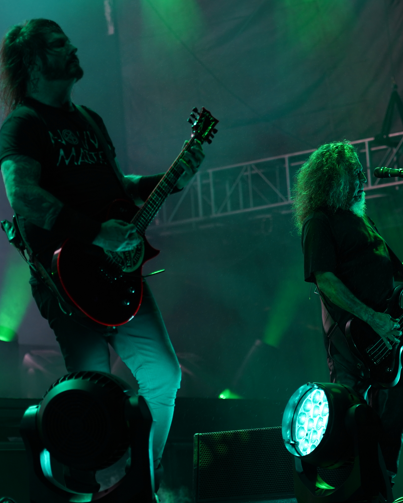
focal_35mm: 148
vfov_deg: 13.0
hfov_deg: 10.4
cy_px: 251
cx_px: 233
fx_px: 2207
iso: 500
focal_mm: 105
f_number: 4
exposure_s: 1/125
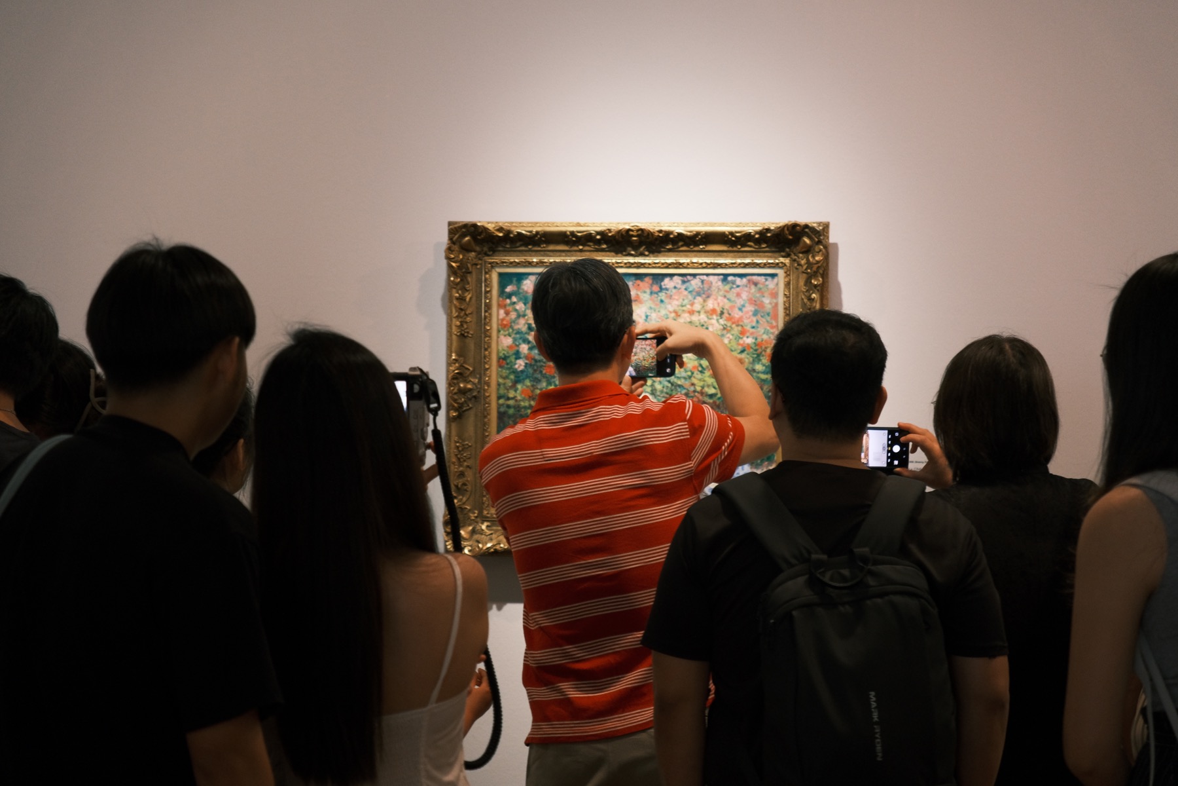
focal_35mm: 75
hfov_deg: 27.0
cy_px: 393
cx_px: 589
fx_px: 2454
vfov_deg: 18.2
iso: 1250
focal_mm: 50
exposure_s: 1/50
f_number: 2.8
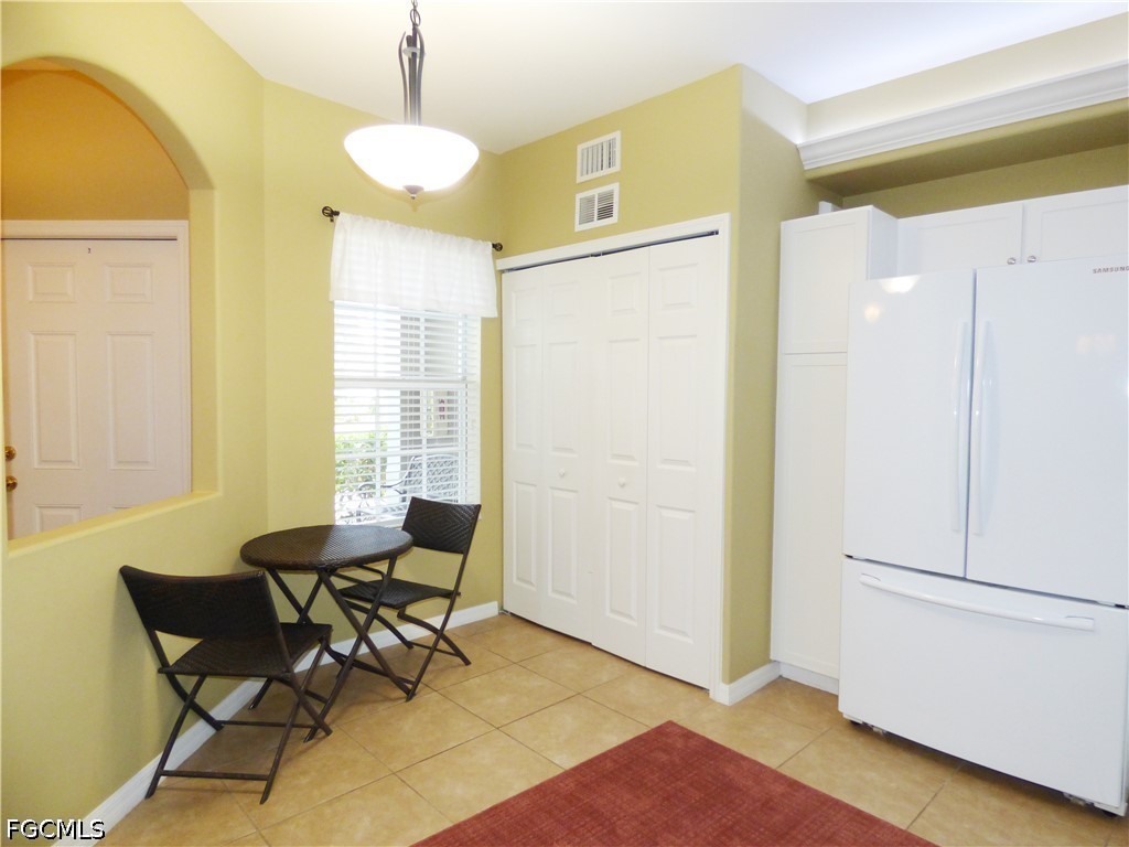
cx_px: 564
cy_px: 424
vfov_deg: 66.0
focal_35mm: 20
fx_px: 652
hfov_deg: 81.7
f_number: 2.8
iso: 250
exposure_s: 1/60
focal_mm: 3.58
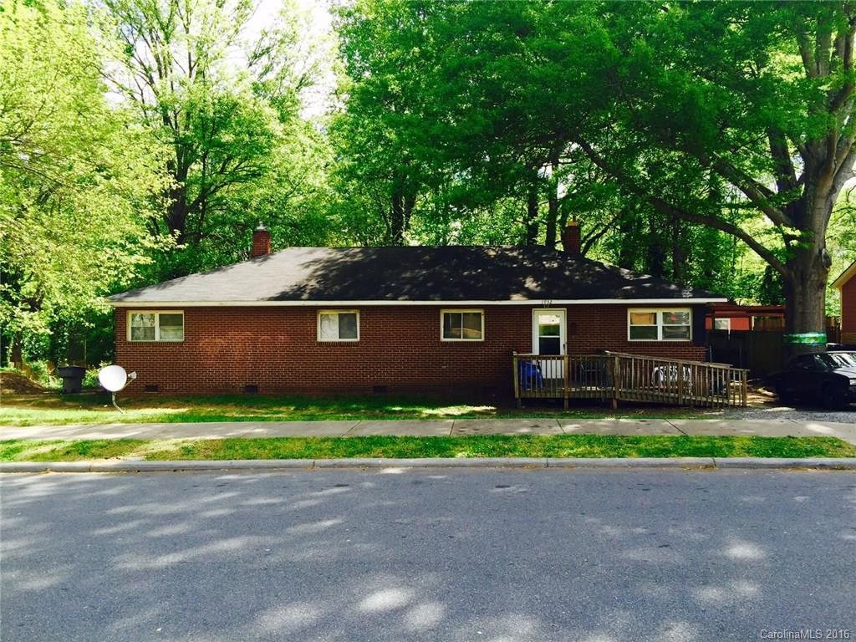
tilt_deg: +0.4
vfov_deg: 48.2
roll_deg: -0.8
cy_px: 321
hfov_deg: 61.7
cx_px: 428
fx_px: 717
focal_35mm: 29
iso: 32
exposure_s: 1/408
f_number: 2.2
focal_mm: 4.15
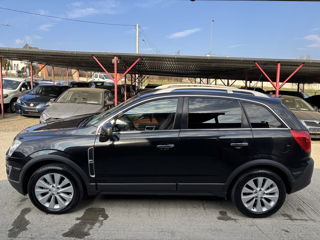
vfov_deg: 53.1
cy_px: 120
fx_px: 240
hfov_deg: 67.3
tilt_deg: -3.7
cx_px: 160
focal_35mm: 26
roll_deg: -0.1
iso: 50
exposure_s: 1/1164
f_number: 1.6
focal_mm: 5.96
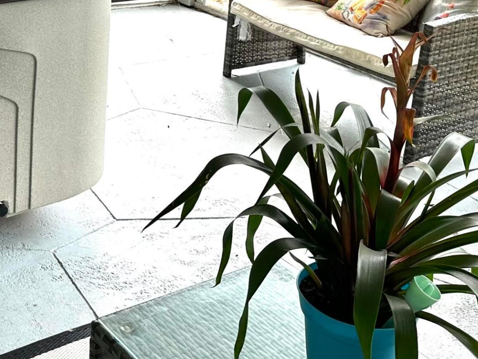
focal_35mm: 64
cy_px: -19
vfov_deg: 21.9
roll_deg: -2.3
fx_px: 884
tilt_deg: -15.1
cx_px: 104
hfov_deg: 29.7
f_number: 1.78
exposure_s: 1/121
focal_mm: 6.86
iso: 80
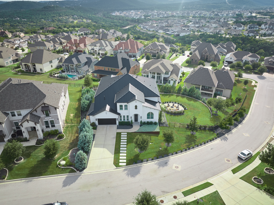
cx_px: 137
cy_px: 102
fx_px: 190
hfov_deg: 71.6
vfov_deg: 56.8
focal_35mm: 24
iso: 100
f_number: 2.8
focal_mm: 12.29
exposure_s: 1/1000
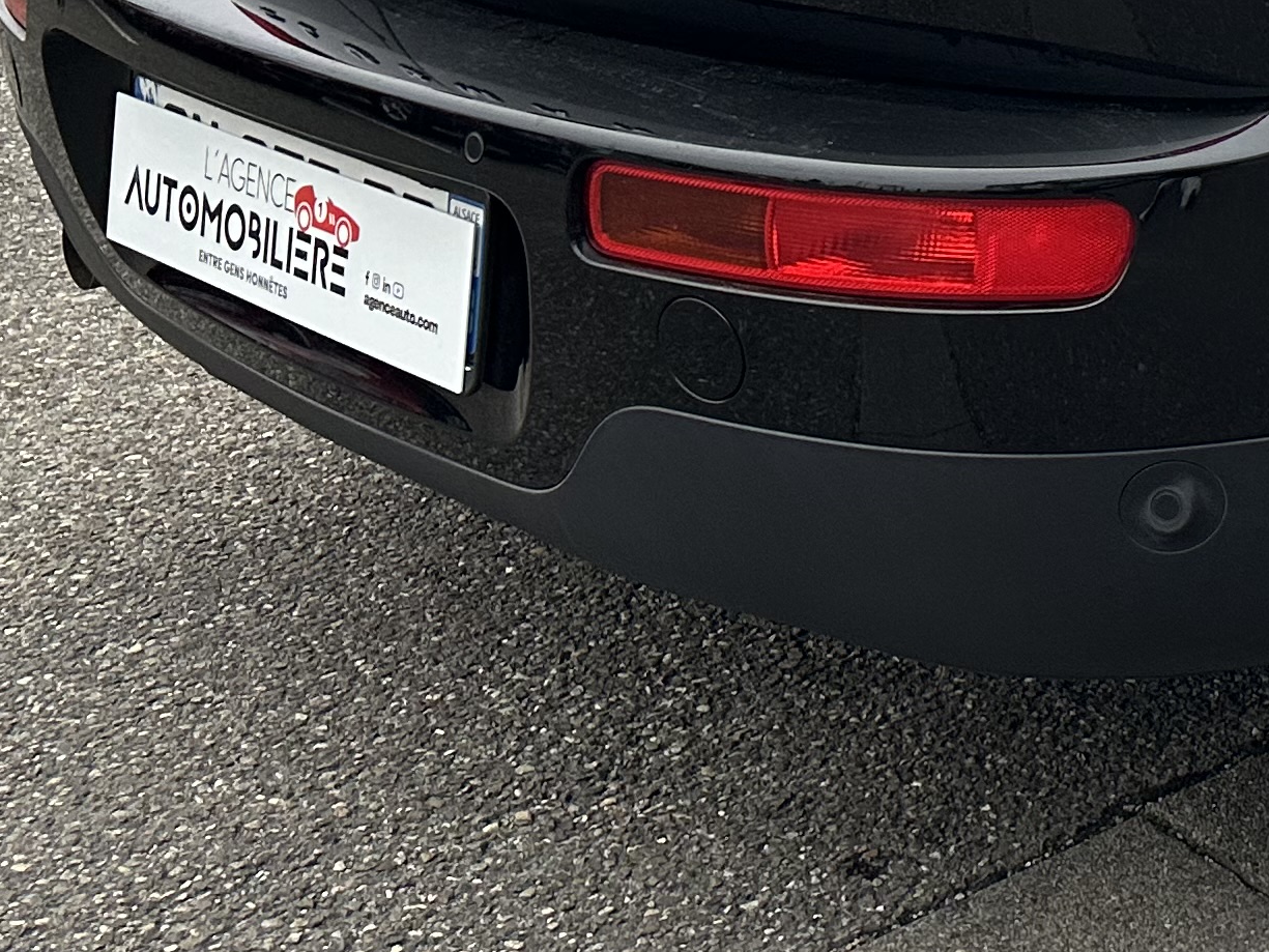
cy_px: -192
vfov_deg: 17.8
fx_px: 2896
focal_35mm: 79
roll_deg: +1.4
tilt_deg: -9.6
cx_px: 1653
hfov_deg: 22.2
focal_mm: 6.86
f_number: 1.78
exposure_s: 1/121
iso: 160
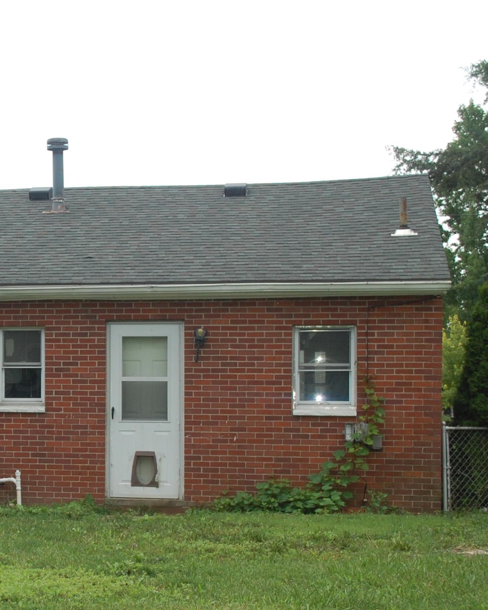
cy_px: 367
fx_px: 1370
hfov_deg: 19.3
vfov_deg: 25.1
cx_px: -65
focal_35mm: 76
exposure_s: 1/500
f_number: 5.6
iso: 320
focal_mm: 29
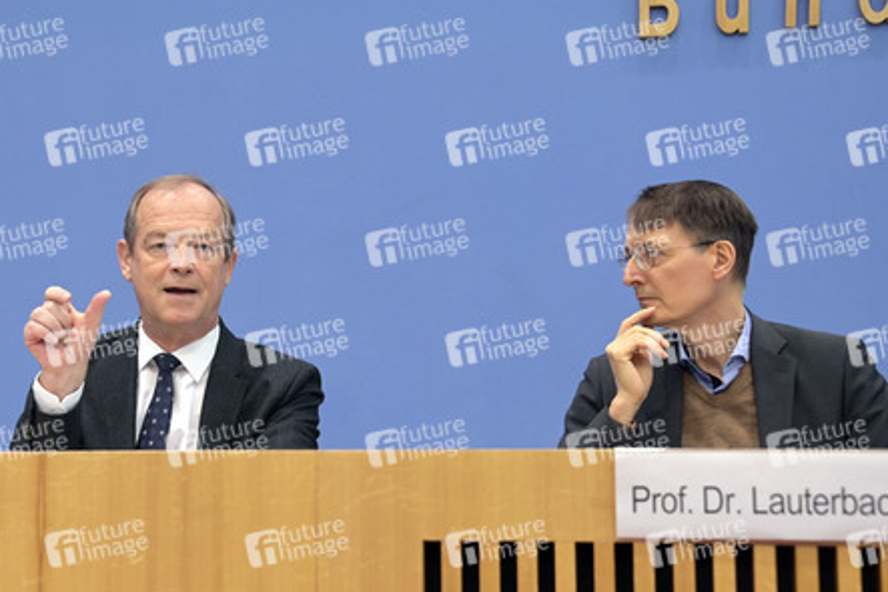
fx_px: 1405
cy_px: 293
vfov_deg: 23.8
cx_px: 444
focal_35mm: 57
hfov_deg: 35.1
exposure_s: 1/400
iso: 4000
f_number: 5.6
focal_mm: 56
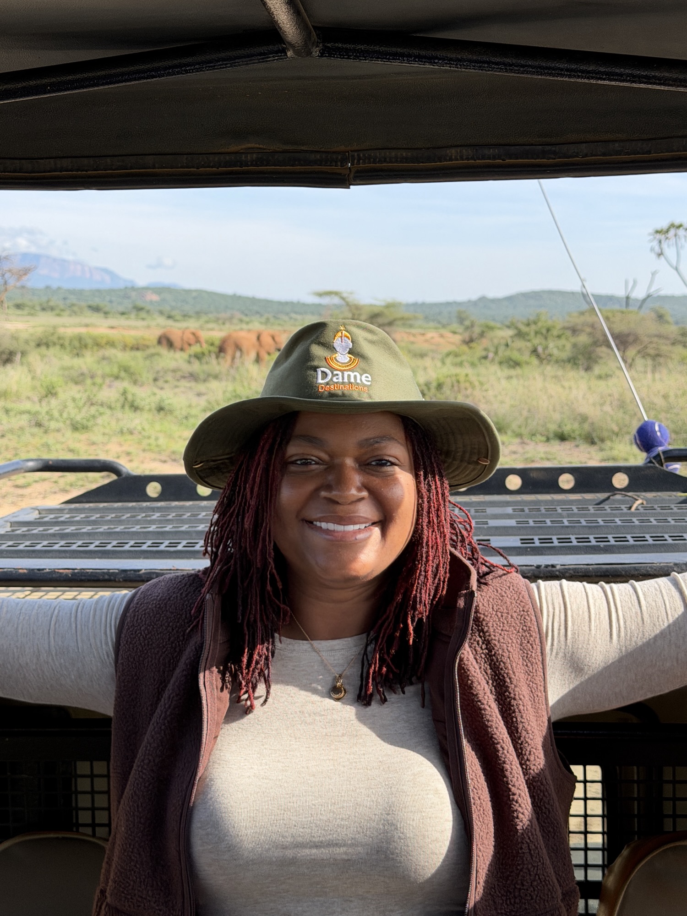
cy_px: 458
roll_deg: +1.2
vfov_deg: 39.7
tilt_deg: -5.3
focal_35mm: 48
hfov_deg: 30.3
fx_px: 1270
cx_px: 344
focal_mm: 6.76
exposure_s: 1/2033
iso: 80
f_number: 1.78
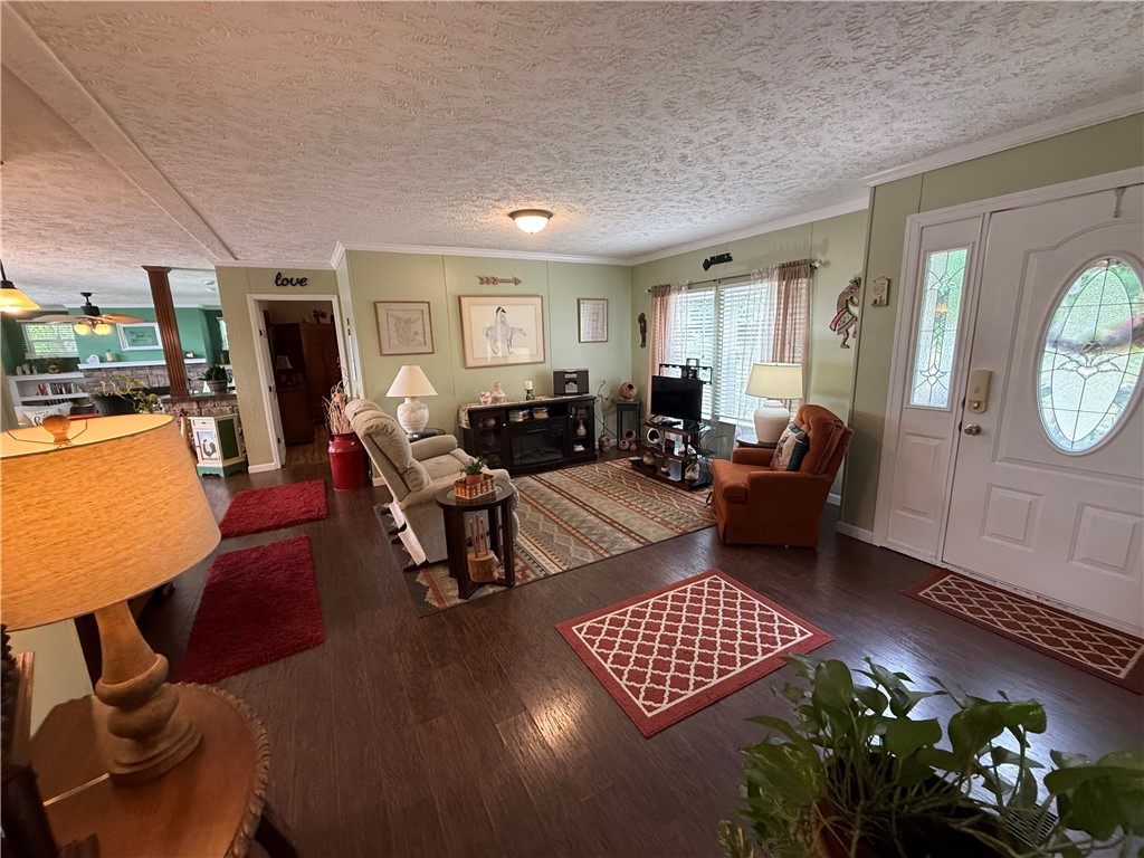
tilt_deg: -10.4
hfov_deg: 102.1
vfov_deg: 85.7
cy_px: 429
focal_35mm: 14
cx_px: 572
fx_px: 463
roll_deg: +2.5
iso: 320
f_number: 2.2
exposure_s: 1/60
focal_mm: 2.22
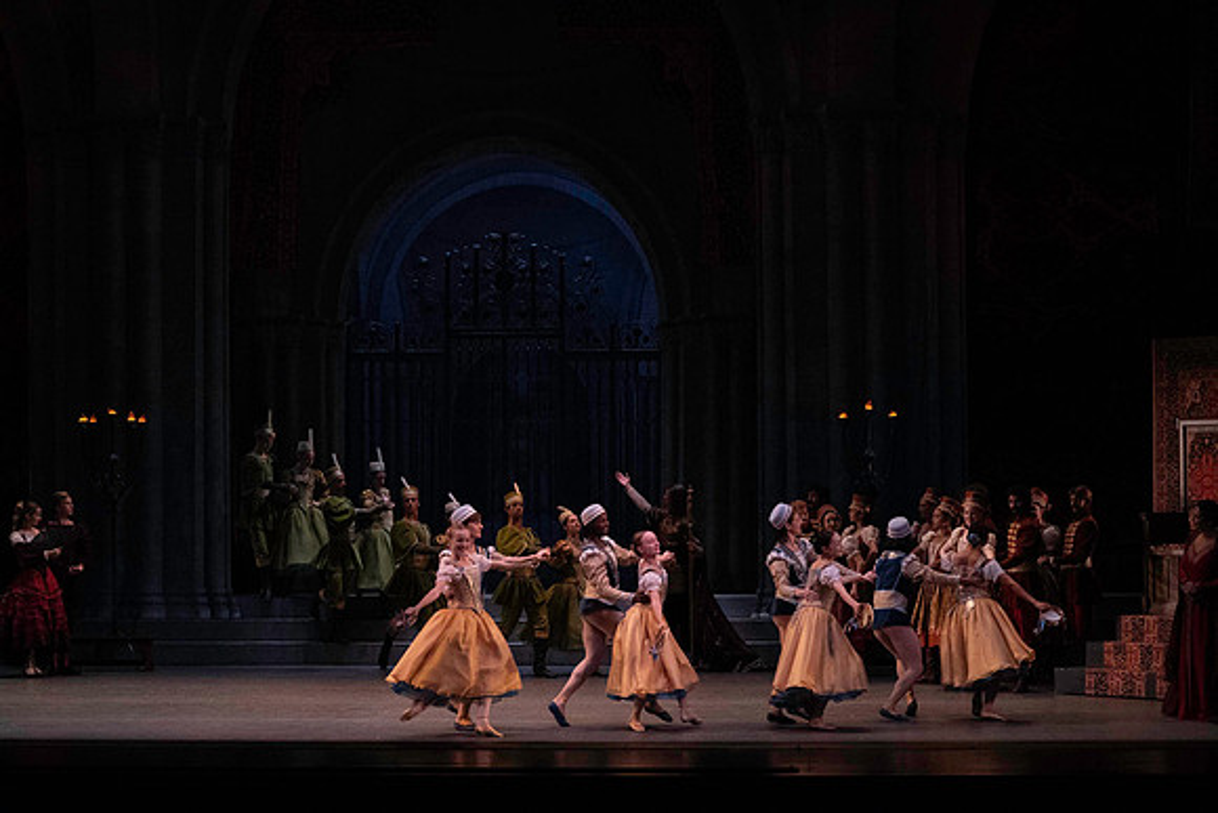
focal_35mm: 89
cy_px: 406
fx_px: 3012
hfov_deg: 22.9
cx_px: 609
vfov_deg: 15.4
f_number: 7.1
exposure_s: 1/400
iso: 12800
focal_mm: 89
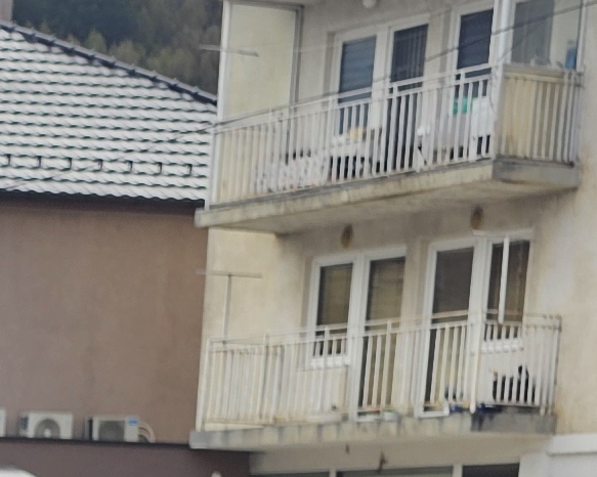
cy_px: 950
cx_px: -887
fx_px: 2720
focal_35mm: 154
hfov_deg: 10.6
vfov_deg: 9.4
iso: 10
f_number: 1.7
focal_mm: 6.3
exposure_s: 1/415
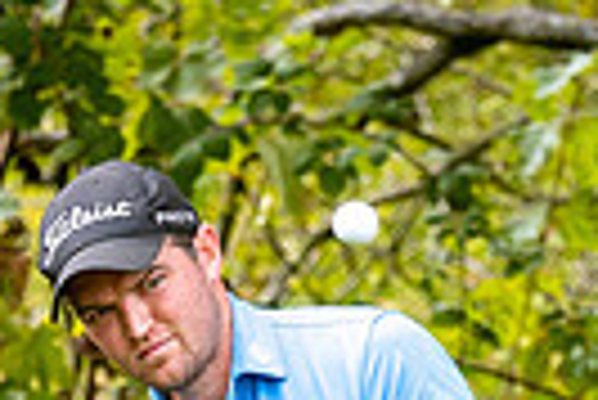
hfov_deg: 0.9
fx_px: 37715
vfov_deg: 0.6
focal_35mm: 2268
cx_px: 352
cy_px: 971
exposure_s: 1/500
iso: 400
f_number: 4
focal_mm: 300
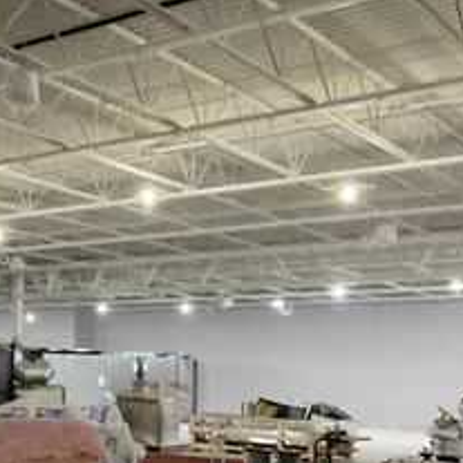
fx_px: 938
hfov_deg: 27.3
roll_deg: +0.4
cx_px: 106
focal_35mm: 62
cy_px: 338
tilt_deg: +3.7
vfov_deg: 27.4
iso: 500
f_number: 1.8
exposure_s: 1/30
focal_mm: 3
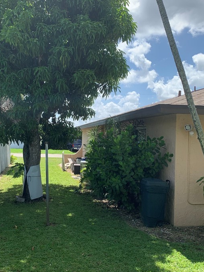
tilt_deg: +0.8
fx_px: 307
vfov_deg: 47.9
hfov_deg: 36.6
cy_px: 135
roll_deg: -1.0
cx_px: 78
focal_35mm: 39
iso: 25
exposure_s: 1/1490
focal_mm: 4.25
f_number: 1.8
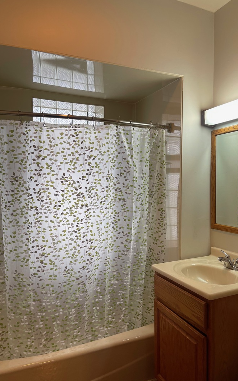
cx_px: 143
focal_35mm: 27
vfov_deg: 68.4
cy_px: 192
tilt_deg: -2.3
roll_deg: -0.2
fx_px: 280
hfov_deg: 45.7
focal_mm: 5.1
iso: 125
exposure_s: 1/120
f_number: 1.6
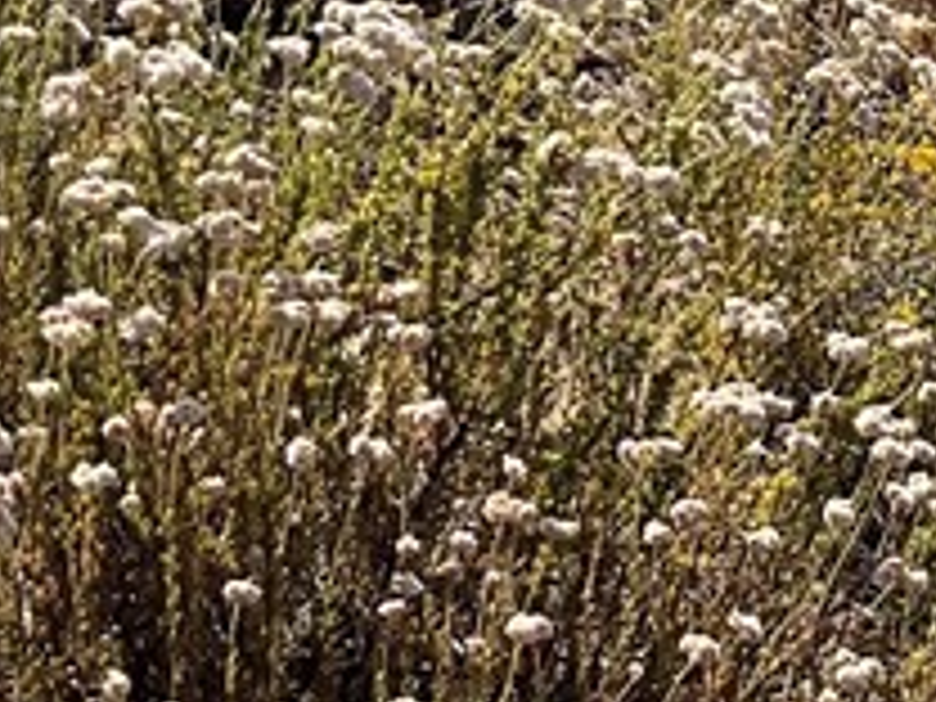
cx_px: 1548
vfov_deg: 10.2
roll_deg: -4.4
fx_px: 3867
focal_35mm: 143
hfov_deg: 12.8
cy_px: -81
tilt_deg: -13.7
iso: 16
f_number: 1.8
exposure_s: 1/1730
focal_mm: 3
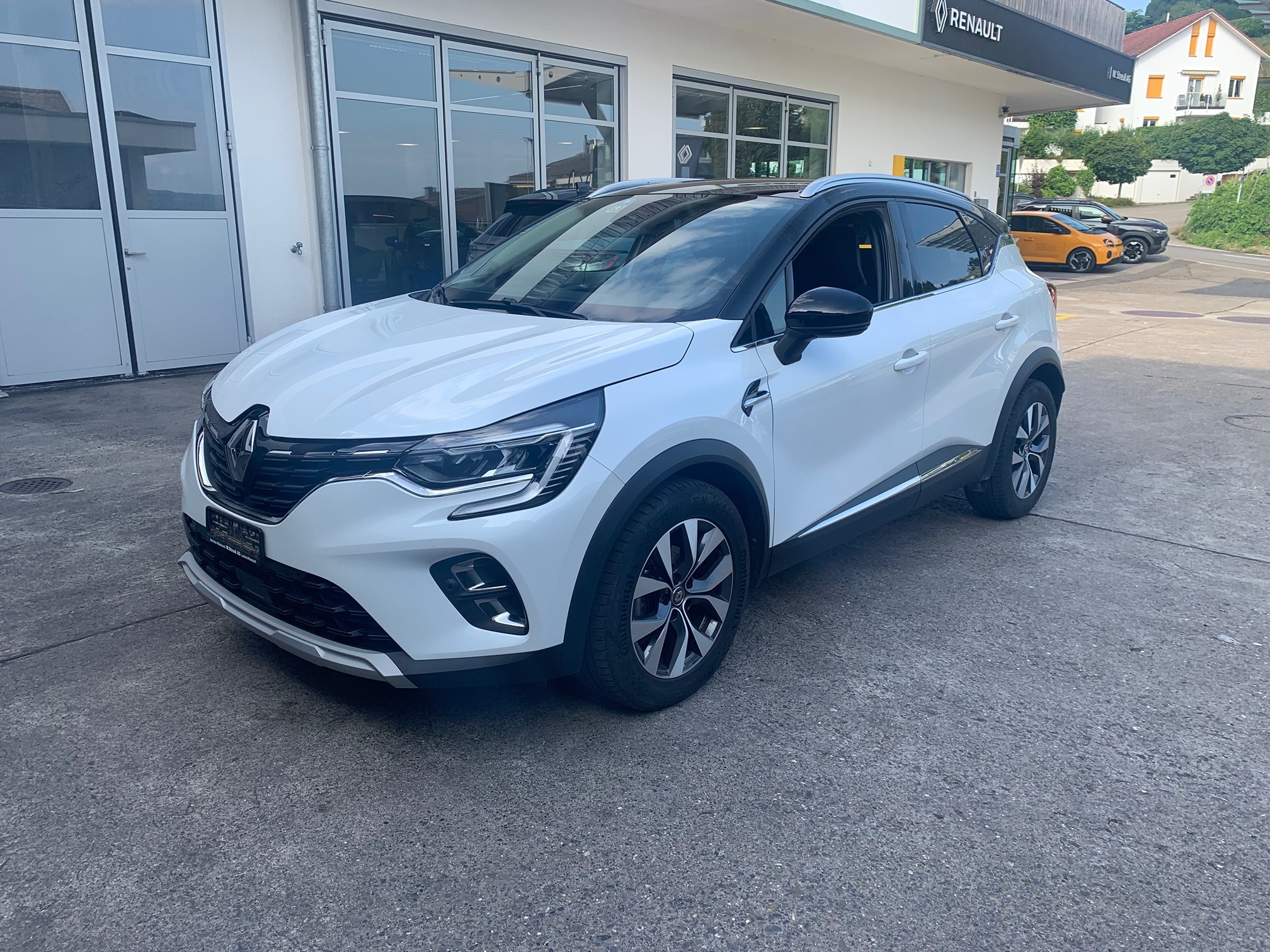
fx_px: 954
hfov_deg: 67.3
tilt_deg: -14.9
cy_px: 476
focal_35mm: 26
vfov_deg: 53.1
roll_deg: -0.3
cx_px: 635
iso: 25
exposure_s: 1/531
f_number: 1.8
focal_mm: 4.25
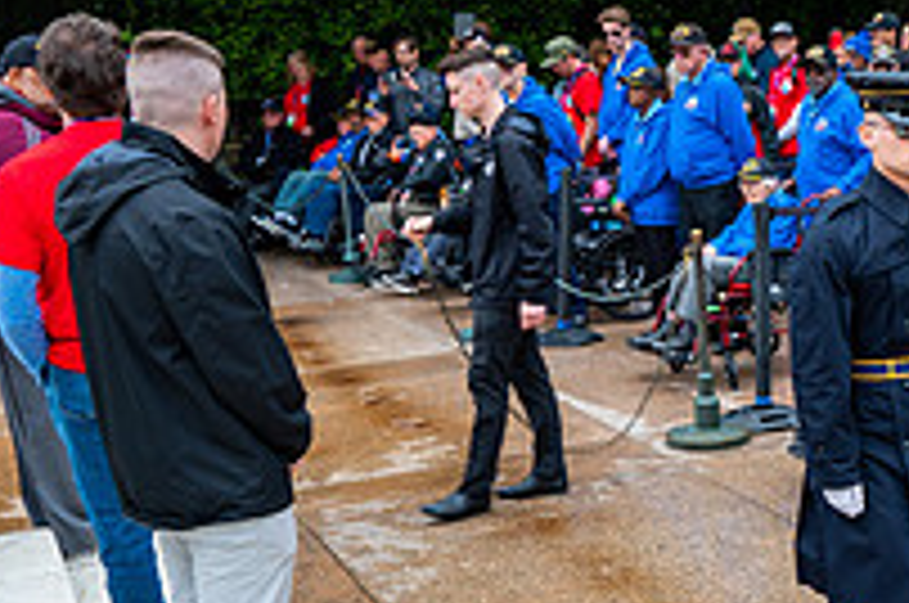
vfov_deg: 19.6
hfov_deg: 28.0
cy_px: 414
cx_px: 842
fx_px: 1739
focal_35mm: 69
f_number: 6.3
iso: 160
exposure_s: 1/100
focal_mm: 24
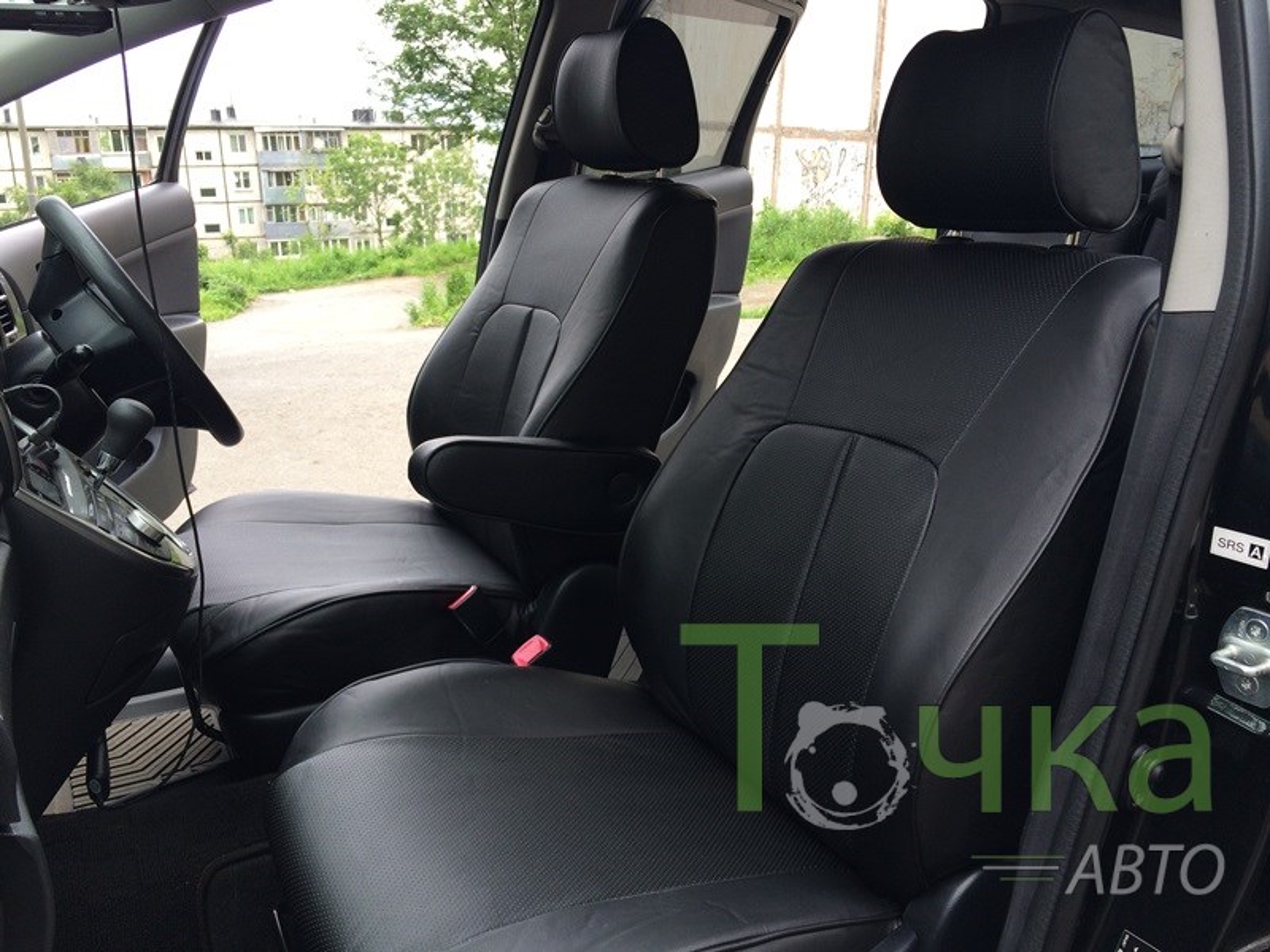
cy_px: 476
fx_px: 1101
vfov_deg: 46.8
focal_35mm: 30
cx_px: 635
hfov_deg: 60.0
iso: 32
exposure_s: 1/145
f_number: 2.2
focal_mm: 4.12
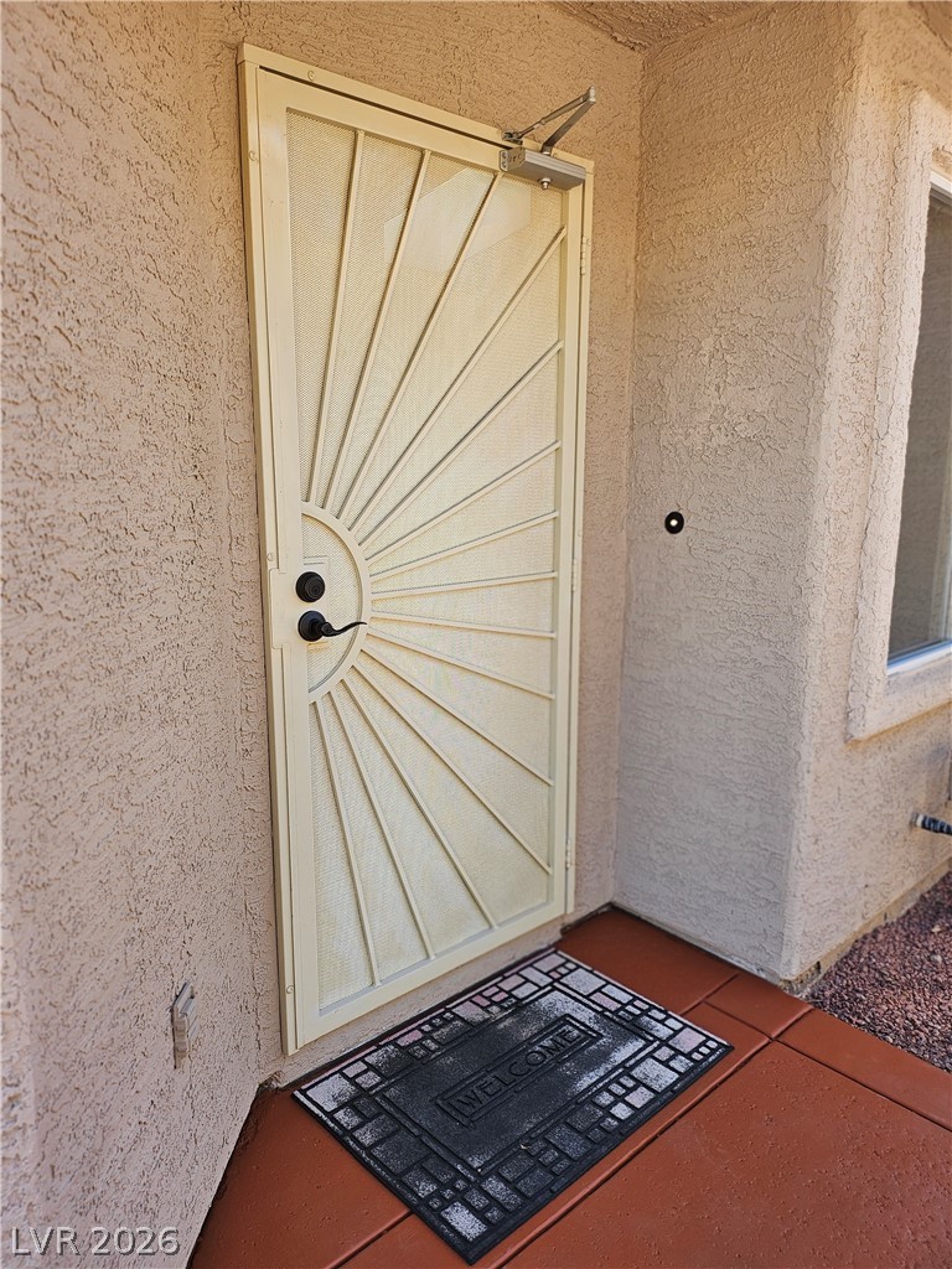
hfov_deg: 56.8
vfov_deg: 71.6
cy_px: 634
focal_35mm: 24
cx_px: 476
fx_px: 880
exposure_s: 1/292
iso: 50
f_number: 1.8
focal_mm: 5
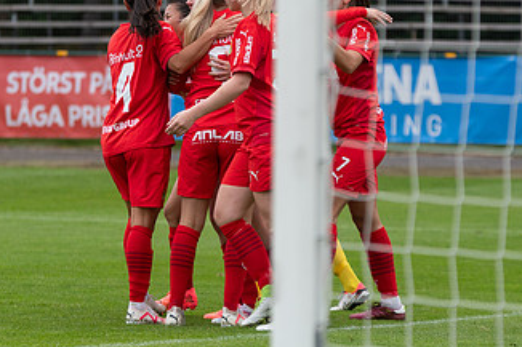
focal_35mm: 347
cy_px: 63
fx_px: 5029
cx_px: 215
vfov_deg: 4.0
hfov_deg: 5.9
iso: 250
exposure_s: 1/1250
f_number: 3.2
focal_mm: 130
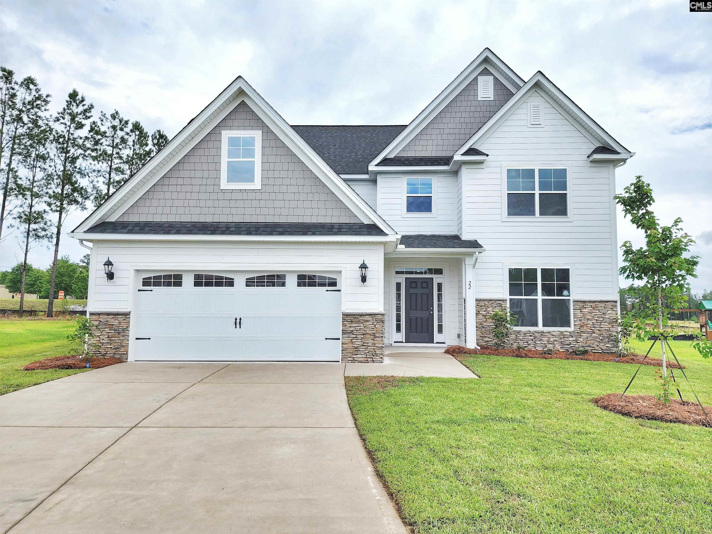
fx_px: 473
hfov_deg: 73.9
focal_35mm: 23
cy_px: 267
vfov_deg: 58.9
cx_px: 356
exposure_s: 1/1053
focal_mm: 6.4
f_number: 1.8
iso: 12
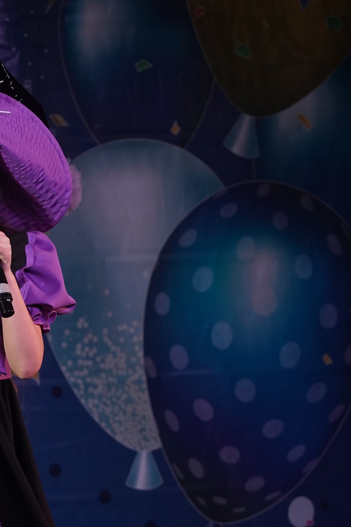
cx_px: -52
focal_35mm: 165
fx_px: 2413
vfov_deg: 12.4
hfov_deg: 8.2
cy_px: 478
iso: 2000
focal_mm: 70
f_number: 4.5
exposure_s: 1/400
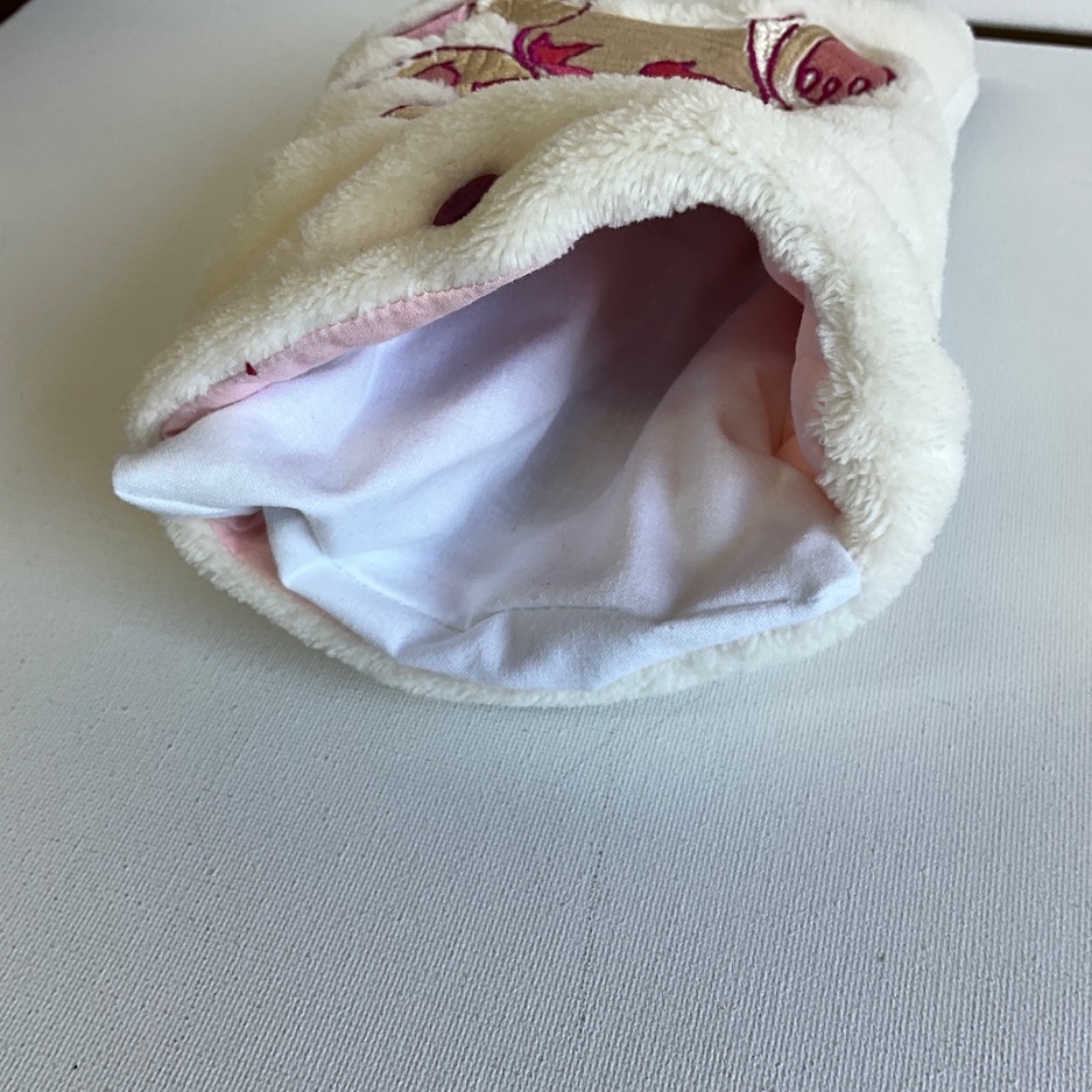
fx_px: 1249
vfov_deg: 47.2
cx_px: 543
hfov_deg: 47.2
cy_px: 569
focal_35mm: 35
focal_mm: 3
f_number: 1.8
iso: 25
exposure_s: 1/122
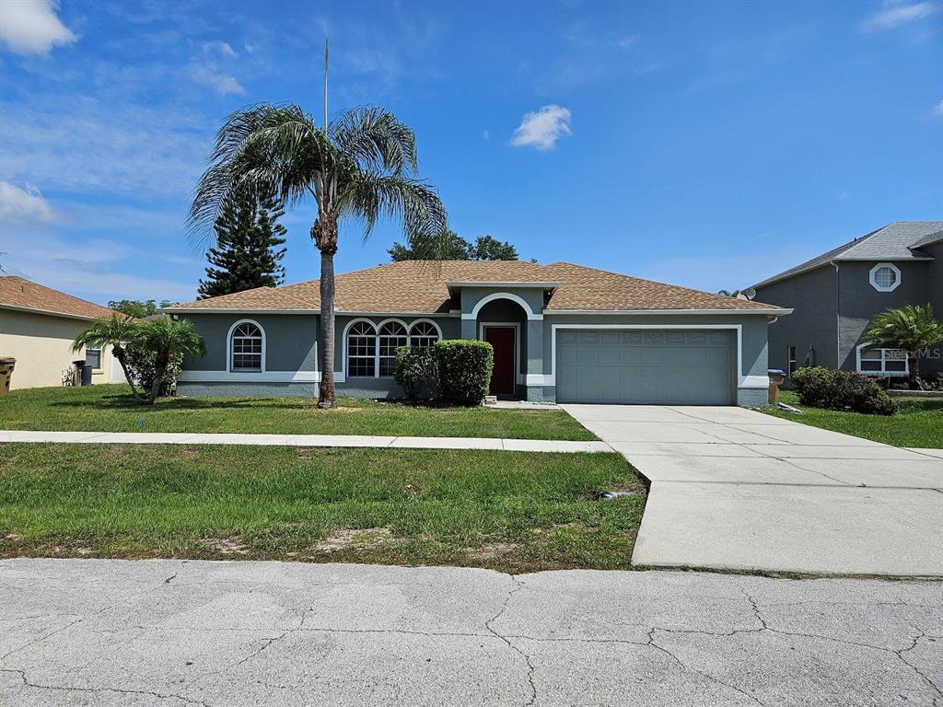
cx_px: 472
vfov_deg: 58.9
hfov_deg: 73.9
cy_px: 354
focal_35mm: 23
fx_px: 627
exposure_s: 1/3291
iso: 25
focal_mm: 5.4
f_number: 1.8
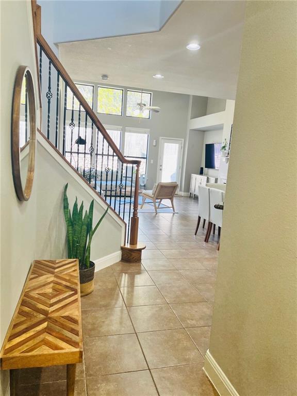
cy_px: 198
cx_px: 148
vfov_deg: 67.3
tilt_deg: -8.2
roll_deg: -3.2
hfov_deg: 53.1
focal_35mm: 26
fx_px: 297
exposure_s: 1/60
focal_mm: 5.7
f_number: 1.5
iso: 80
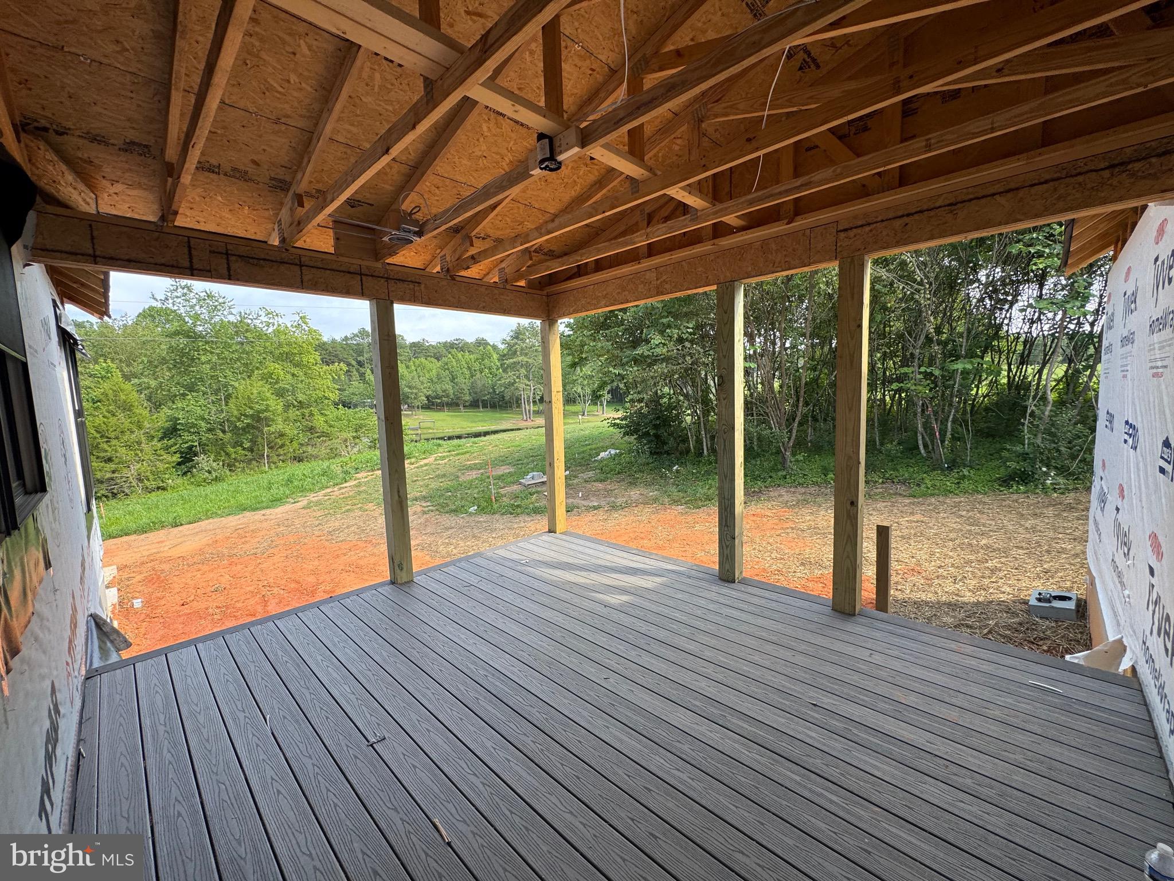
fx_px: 475
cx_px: 587
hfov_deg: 102.1
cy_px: 440
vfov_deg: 85.7
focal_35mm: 14
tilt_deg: -5.8
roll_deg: +1.5
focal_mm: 2.22
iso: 40
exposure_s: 1/318
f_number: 2.2
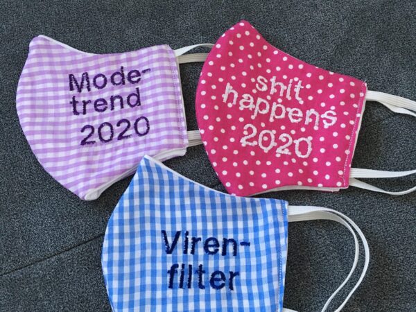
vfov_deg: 48.2
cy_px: 156
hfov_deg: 61.7
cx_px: 208
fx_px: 349
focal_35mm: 29
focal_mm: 4.15
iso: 160
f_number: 2.2
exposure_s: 1/33
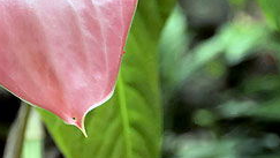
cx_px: 46
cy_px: -13
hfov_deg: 10.2
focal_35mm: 210
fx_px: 1560
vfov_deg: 5.8
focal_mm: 72
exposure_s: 1/100
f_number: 5.3
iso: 100
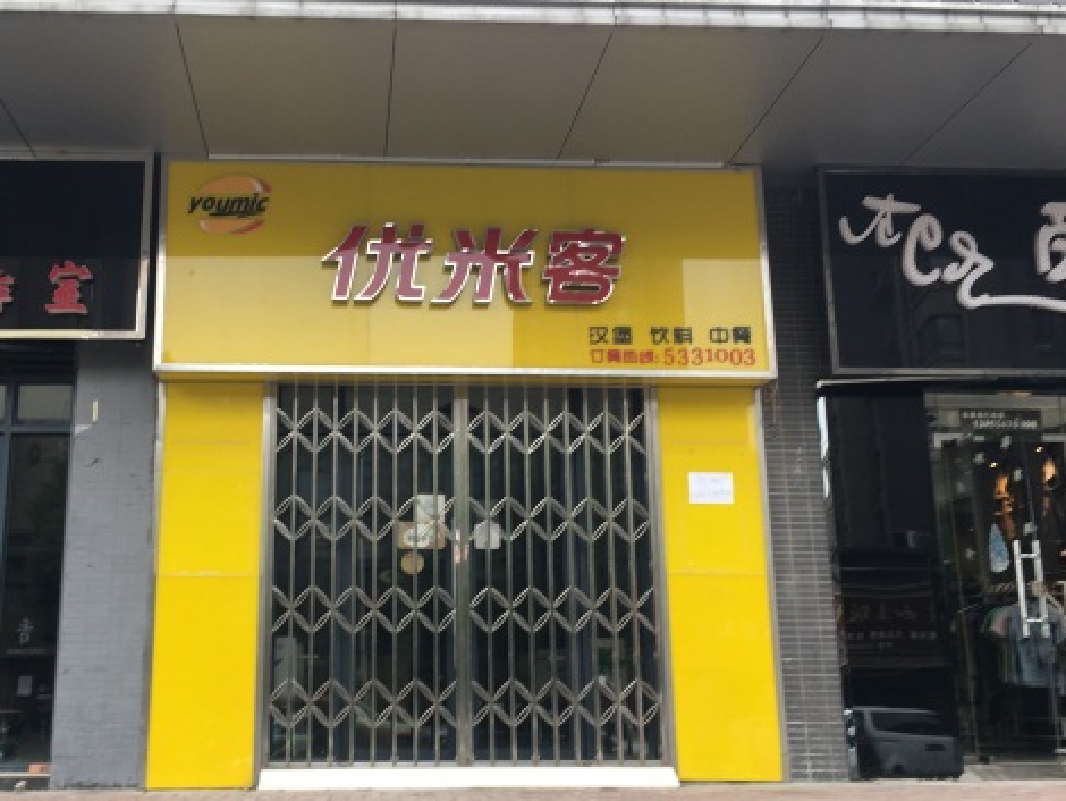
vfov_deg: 38.7
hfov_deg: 49.6
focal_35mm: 37
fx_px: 1140
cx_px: 390
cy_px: 442
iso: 25
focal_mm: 4.15
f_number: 2.2
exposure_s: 1/50
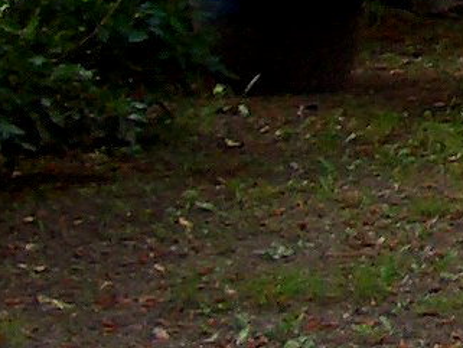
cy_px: -438
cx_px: 1162
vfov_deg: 5.2
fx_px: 3733
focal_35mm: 279
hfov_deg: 6.7
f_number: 2.6
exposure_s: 1/60
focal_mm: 5.8
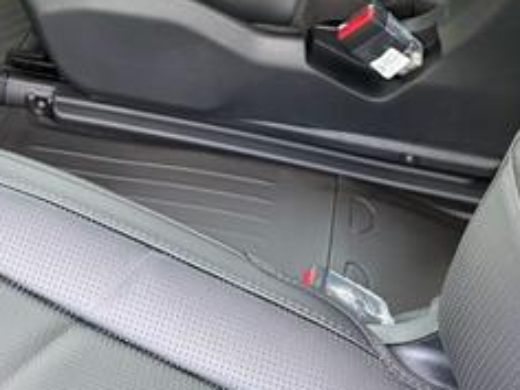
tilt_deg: -31.7
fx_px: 976
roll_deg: -2.0
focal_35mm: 65
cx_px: 117
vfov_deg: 20.9
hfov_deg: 29.3
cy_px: -90
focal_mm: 6.76
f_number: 1.78
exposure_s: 1/60
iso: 250
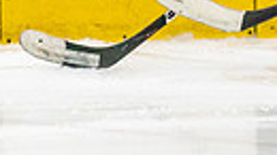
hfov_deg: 1.6
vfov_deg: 0.9
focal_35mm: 1377
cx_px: 325
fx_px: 10110
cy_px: -70
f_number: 2.8
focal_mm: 200
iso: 3200
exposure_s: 1/1250
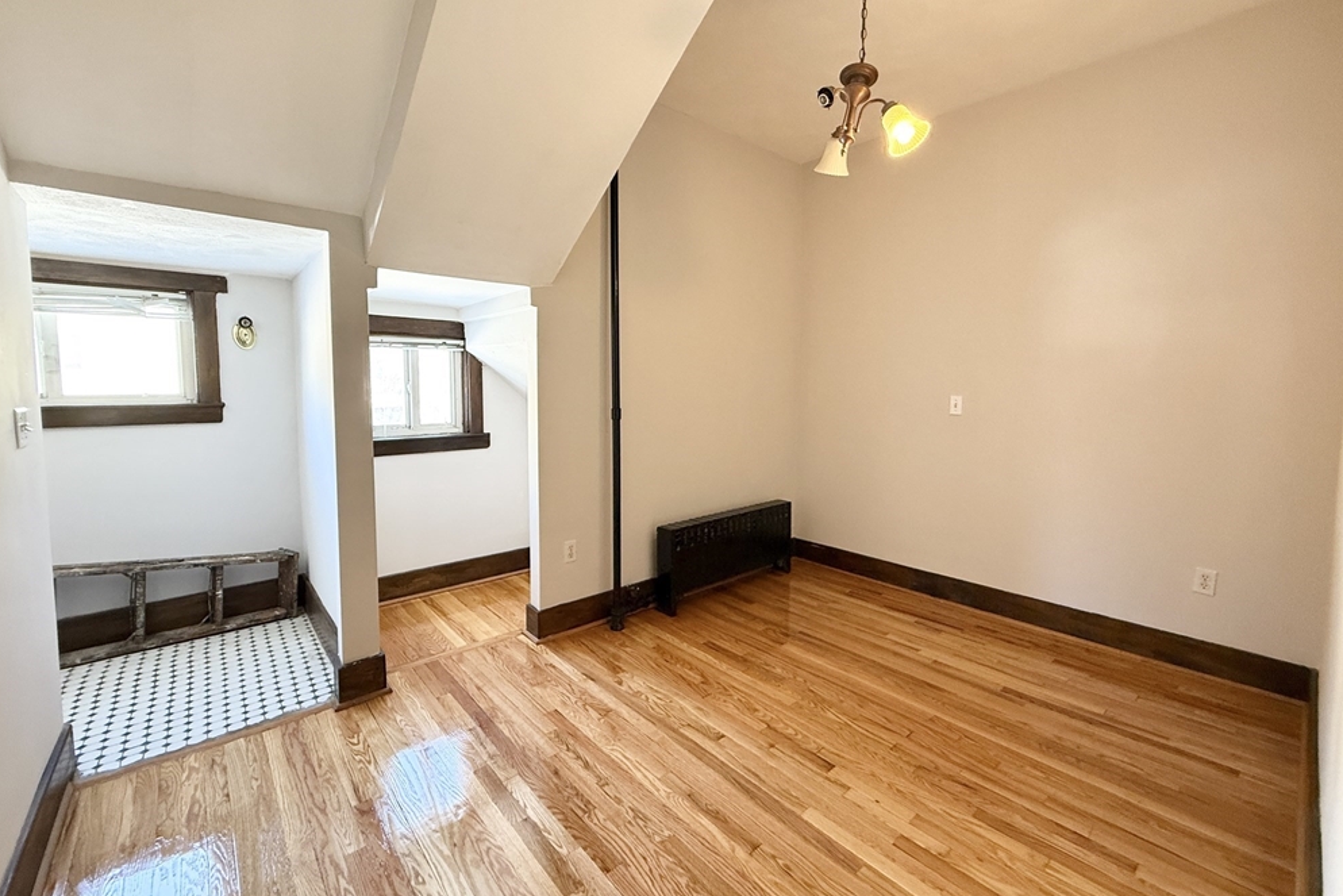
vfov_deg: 77.3
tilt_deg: -3.0
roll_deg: +0.4
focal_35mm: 15
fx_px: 560
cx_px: 666
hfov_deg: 100.4
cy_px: 422
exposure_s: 1/60
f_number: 2.2
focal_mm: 2.22
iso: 320
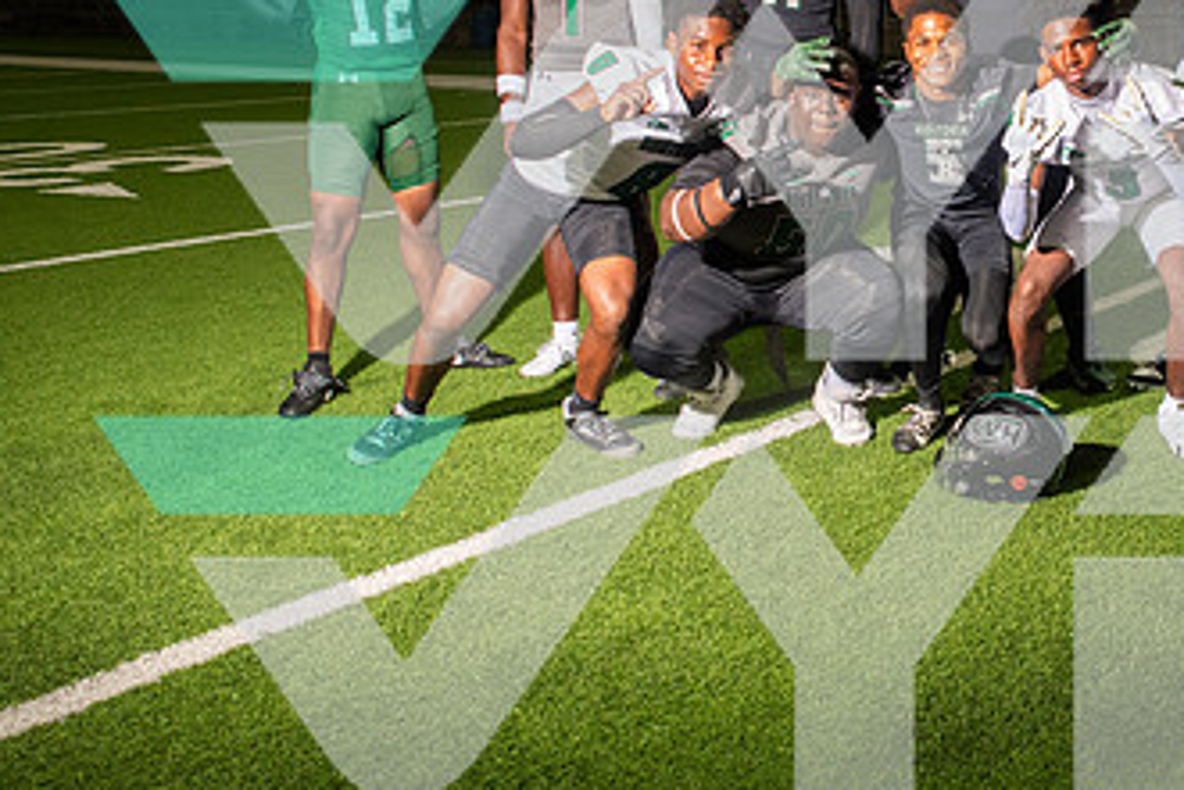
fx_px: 1382
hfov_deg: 43.3
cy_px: 173
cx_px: 1016
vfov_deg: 31.2
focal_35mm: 42
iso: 1000
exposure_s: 1/400
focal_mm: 24
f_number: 7.1
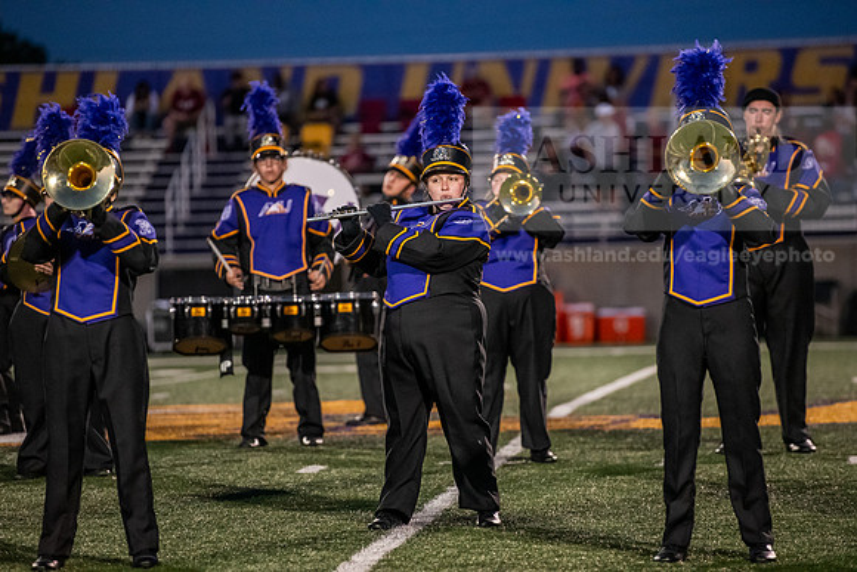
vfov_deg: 6.9
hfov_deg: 10.3
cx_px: 428
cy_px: 286
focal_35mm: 200
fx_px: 4762
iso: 4000
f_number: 3.2
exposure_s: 1/800
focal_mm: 200
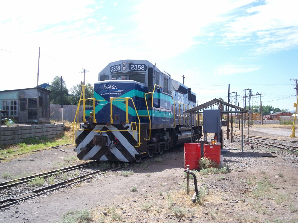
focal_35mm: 36
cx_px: 149
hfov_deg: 51.4
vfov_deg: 39.6
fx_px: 310
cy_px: 112
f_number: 4.5
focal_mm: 5.9
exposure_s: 1/377
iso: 100
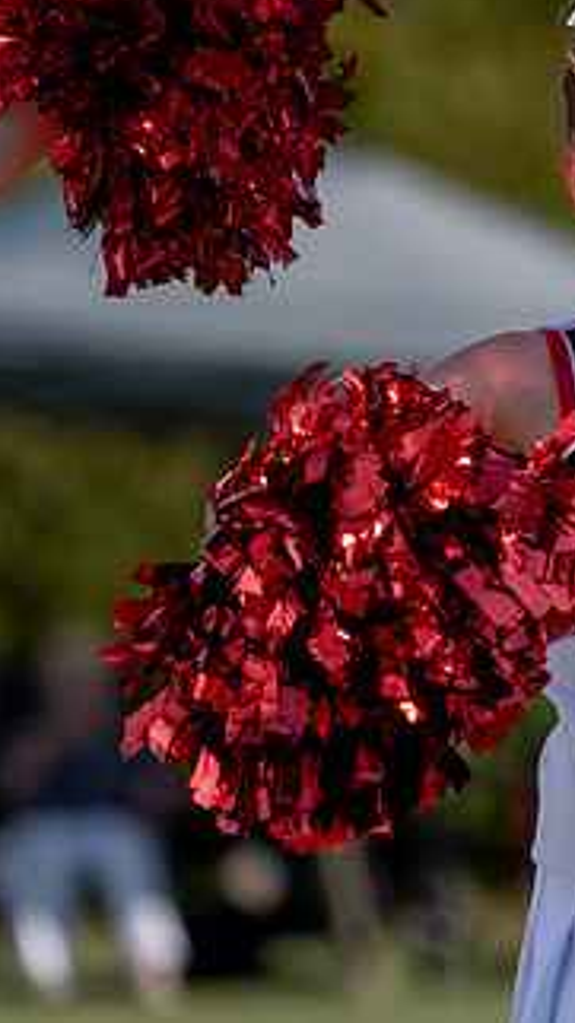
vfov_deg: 2.7
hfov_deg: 1.5
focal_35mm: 786
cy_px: 386
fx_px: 21316
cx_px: 867
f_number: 5.6
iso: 200
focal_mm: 294
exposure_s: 1/1250
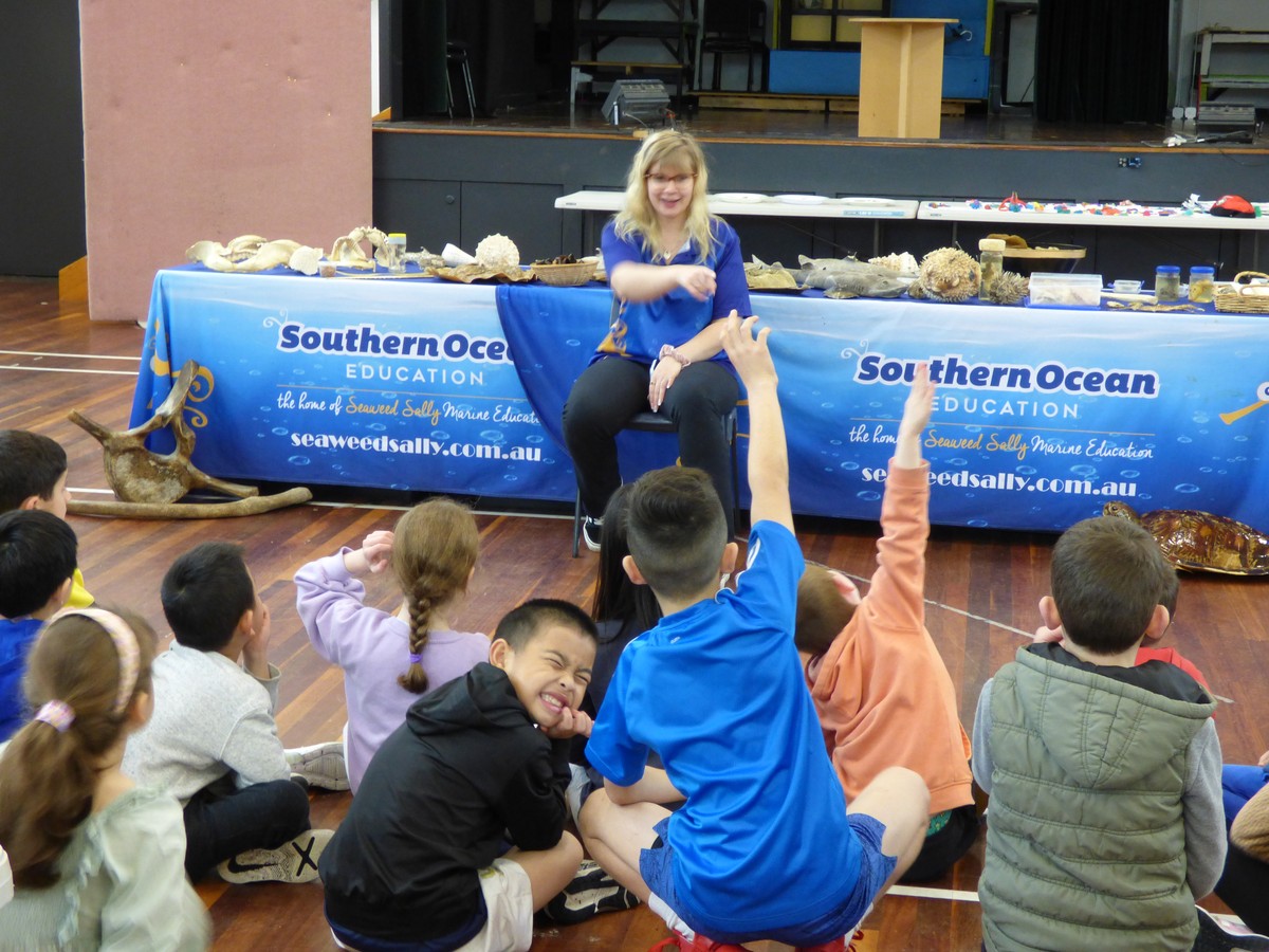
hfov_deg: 33.2
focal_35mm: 58
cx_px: 634
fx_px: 2126
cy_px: 476
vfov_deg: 25.2
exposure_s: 1/10
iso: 400
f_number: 4
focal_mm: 9.92
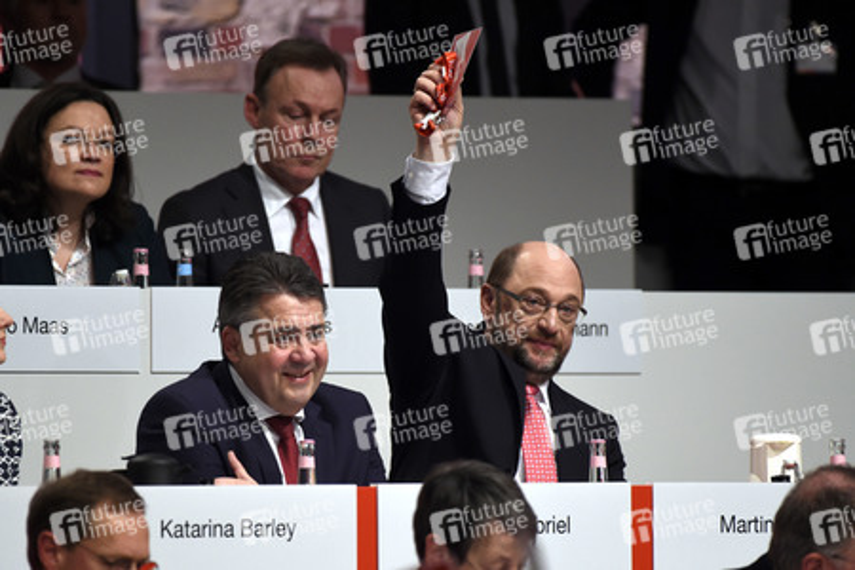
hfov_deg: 4.1
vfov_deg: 2.7
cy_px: 285
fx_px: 11874
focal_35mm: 500
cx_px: 428
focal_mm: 500
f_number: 5.6
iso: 2500
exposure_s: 1/320
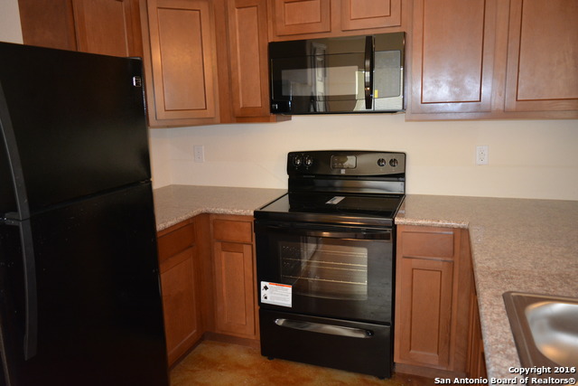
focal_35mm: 27
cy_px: 193
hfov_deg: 67.4
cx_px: 289
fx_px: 434
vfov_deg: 48.0
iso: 1800
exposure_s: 1/60
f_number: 3.5
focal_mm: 18
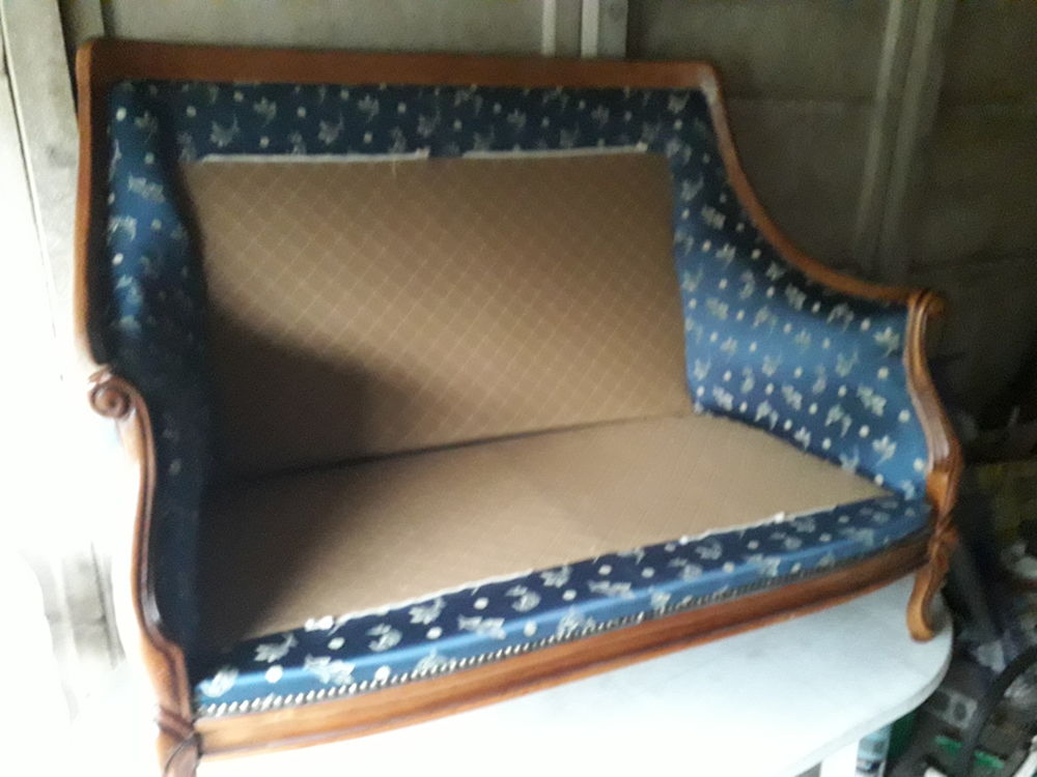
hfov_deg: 65.3
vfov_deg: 51.4
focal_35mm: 27
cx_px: 518
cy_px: 388
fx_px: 809
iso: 800
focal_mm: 3.6
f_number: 1.9
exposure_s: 1/20
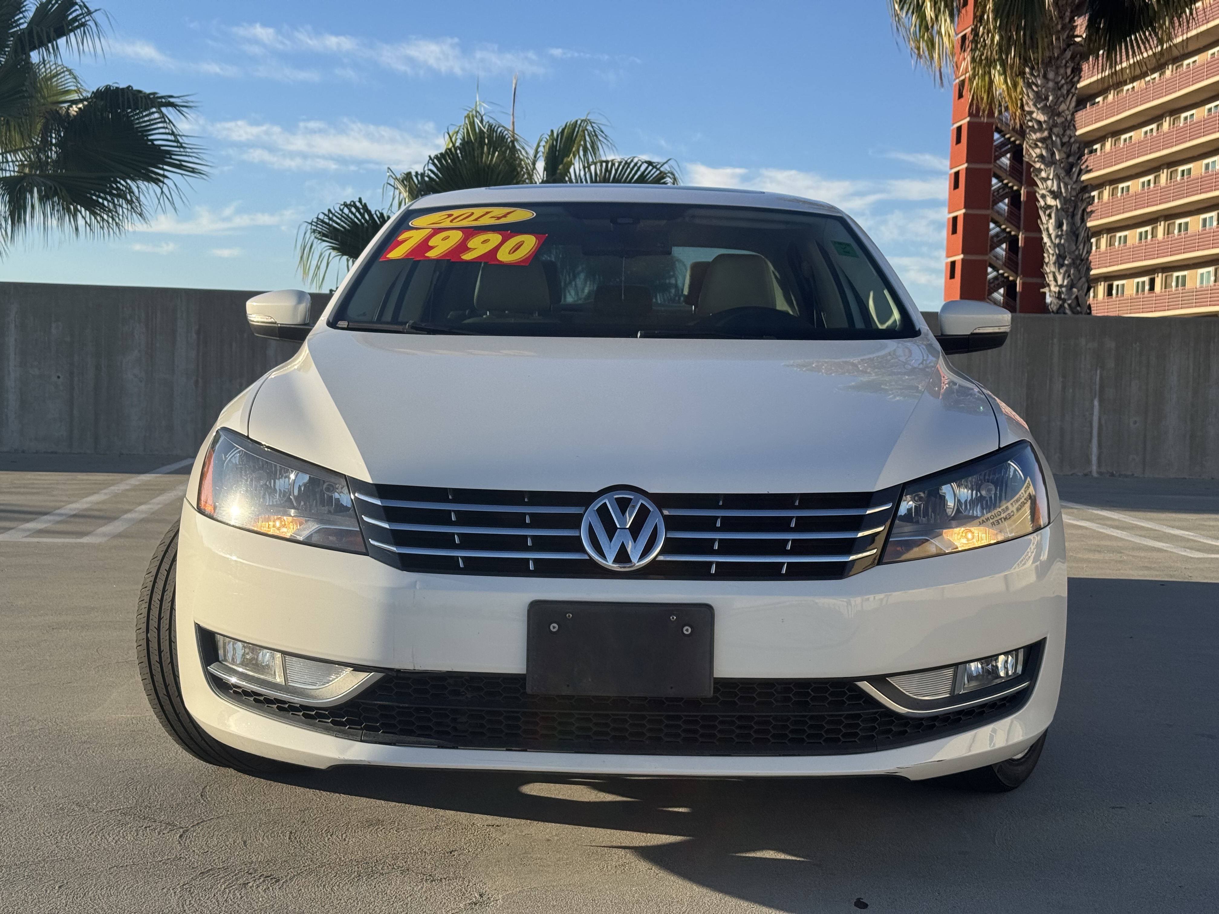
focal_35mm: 48
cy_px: 457
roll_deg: -2.8
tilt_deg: -3.5
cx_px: 610
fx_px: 1690
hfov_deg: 39.7
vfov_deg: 30.3
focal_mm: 6.76
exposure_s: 1/3257
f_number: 1.78
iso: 64
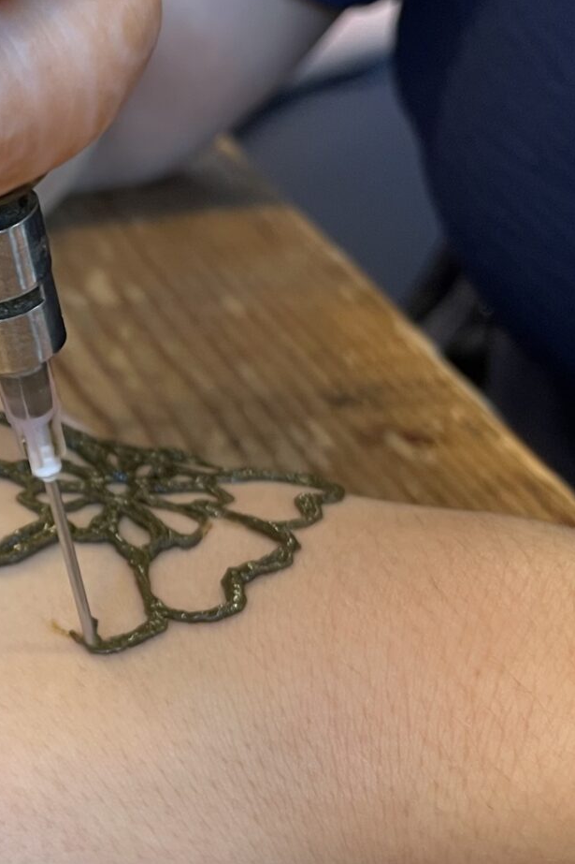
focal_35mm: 75
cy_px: 551
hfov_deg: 17.5
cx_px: -81
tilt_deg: -28.1
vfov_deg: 26.9
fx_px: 1797
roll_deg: +3.4
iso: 64
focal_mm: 4.2
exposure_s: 1/50
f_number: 1.6
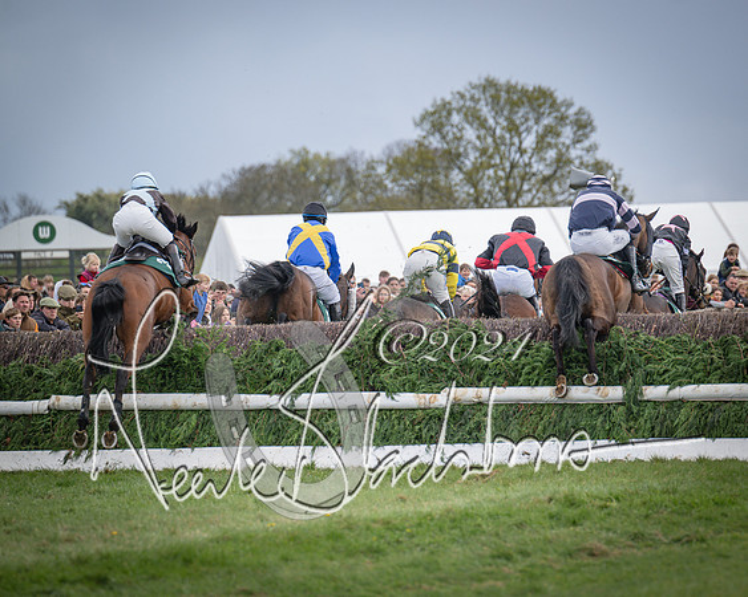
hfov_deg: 6.0
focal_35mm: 321
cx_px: 414
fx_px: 7112
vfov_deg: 4.8
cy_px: 299
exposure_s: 1/1600
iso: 800
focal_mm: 280
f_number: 5
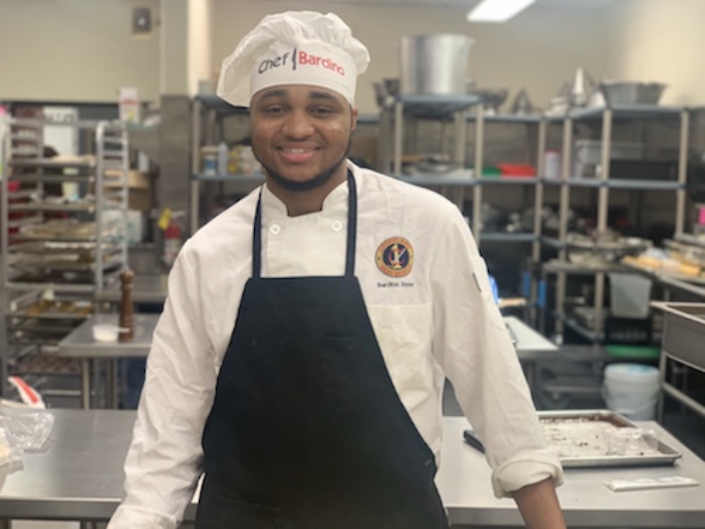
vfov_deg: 28.0
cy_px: 264
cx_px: 352
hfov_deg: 36.8
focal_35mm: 52
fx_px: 1059
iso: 80
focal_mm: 6
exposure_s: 1/60
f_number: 2.4
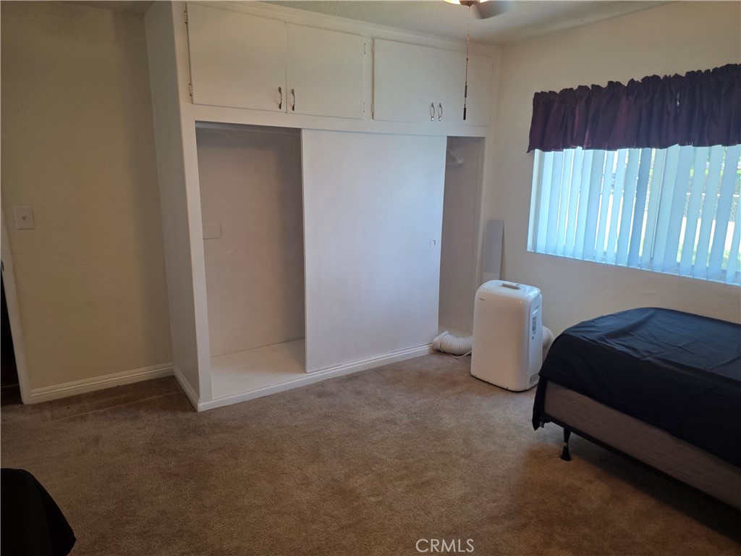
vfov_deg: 58.9
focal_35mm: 23
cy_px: 278
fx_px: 492
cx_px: 370
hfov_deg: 73.9
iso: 125
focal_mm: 6.3
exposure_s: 1/120
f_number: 1.7
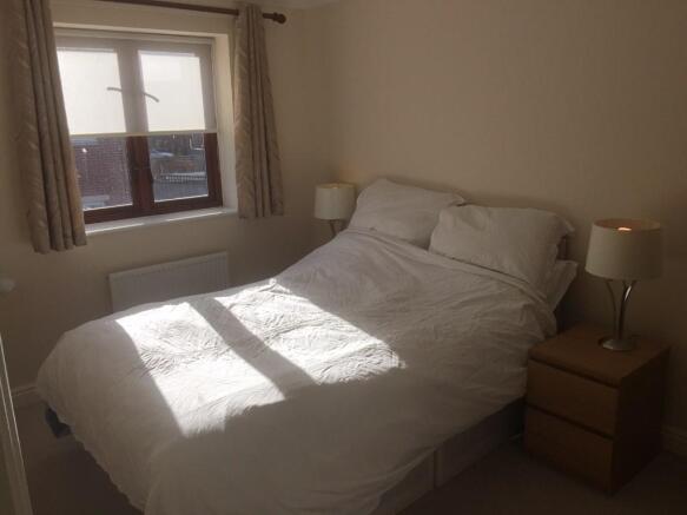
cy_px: 258
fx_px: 575
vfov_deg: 48.2
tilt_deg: -13.8
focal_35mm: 29
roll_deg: +0.5
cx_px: 344
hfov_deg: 61.7
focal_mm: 4.15
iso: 32
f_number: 2.2
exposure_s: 1/860
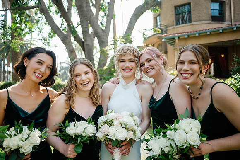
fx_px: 187
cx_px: 120
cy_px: 80
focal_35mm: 28
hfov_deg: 65.5
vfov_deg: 46.4
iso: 100
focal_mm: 28
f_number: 2.8
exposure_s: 1/500
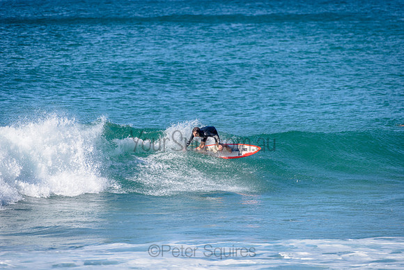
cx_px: 202
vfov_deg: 2.8
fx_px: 5612
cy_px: 135
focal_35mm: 500
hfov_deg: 4.1
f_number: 5.6
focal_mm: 500
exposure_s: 1/2000
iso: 220
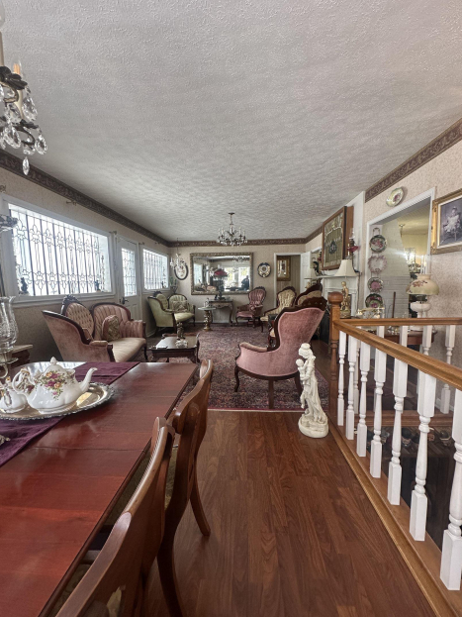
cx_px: 234
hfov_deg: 81.7
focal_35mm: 15
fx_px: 267
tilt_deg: -6.8
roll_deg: +0.1
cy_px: 315
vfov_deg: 98.2
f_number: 2.2
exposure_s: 1/120
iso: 160
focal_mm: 2.22
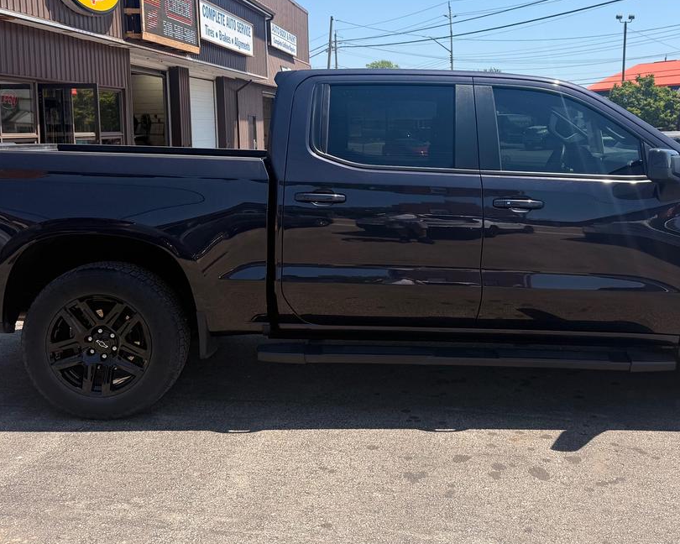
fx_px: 745
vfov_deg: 39.8
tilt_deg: -3.8
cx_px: 412
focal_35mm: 37
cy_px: 191
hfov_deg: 48.7
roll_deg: +0.7
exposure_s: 1/3425
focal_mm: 6.76
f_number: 1.78
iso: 80
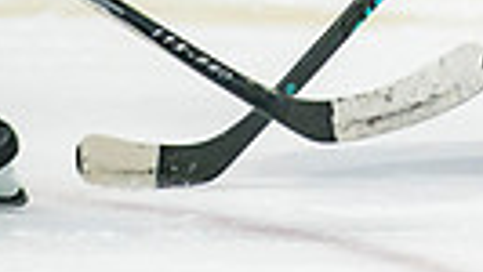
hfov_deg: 1.6
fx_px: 17134
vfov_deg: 0.9
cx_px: 634
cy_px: -463
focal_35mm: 1337
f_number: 2.8
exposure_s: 1/640
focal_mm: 200
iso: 1250
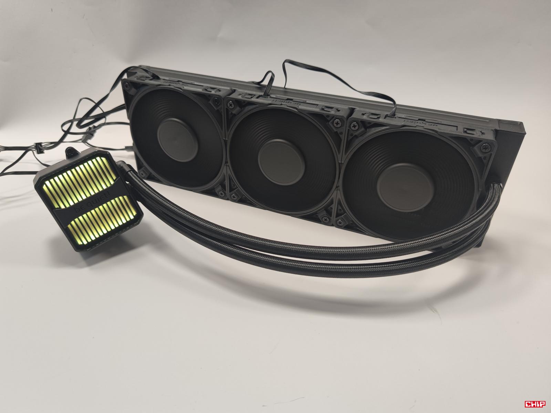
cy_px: 206
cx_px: 276
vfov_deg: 54.9
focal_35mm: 25
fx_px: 398
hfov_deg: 69.4
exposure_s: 1/87
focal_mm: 6.78
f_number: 1.85
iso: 253
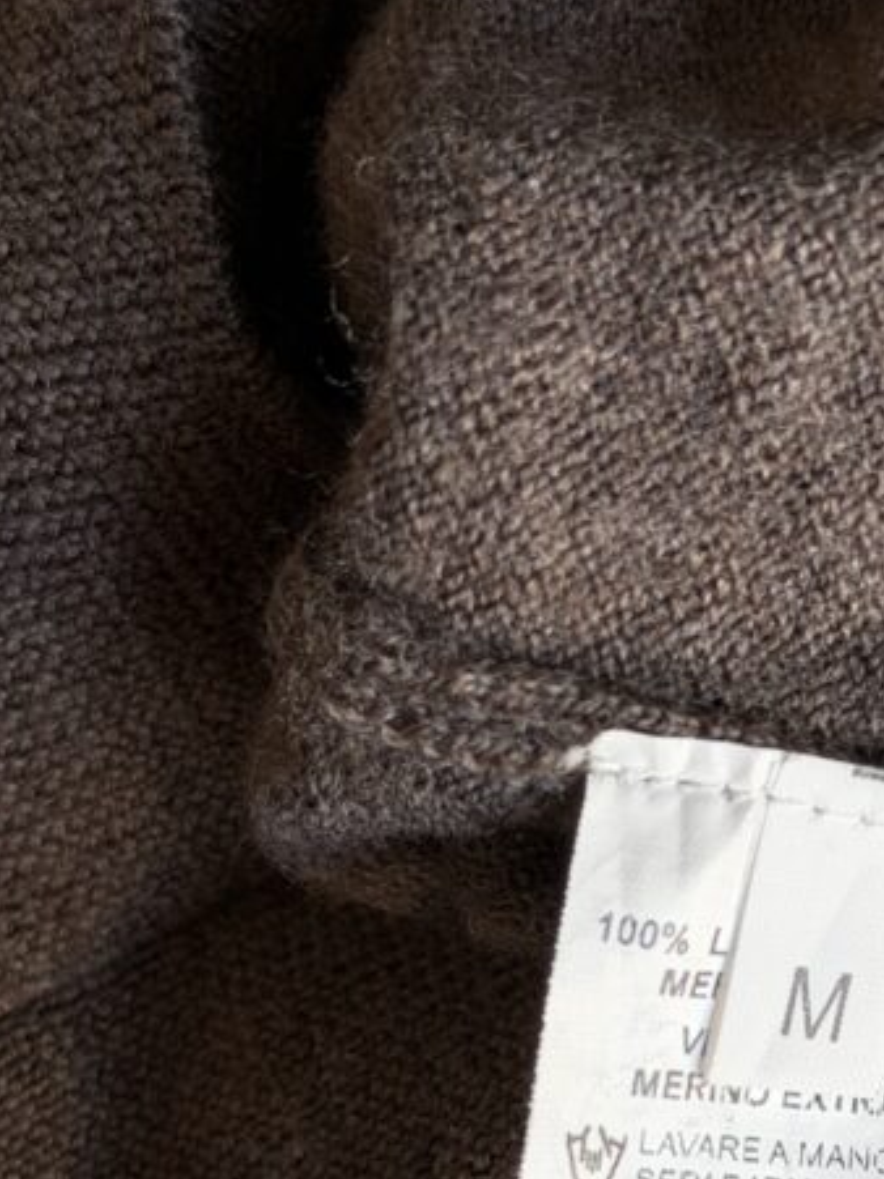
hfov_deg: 13.5
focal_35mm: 109
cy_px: 1056
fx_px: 3713
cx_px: 680
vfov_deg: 17.8
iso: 50
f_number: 1.78
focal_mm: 6.76
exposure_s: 1/121
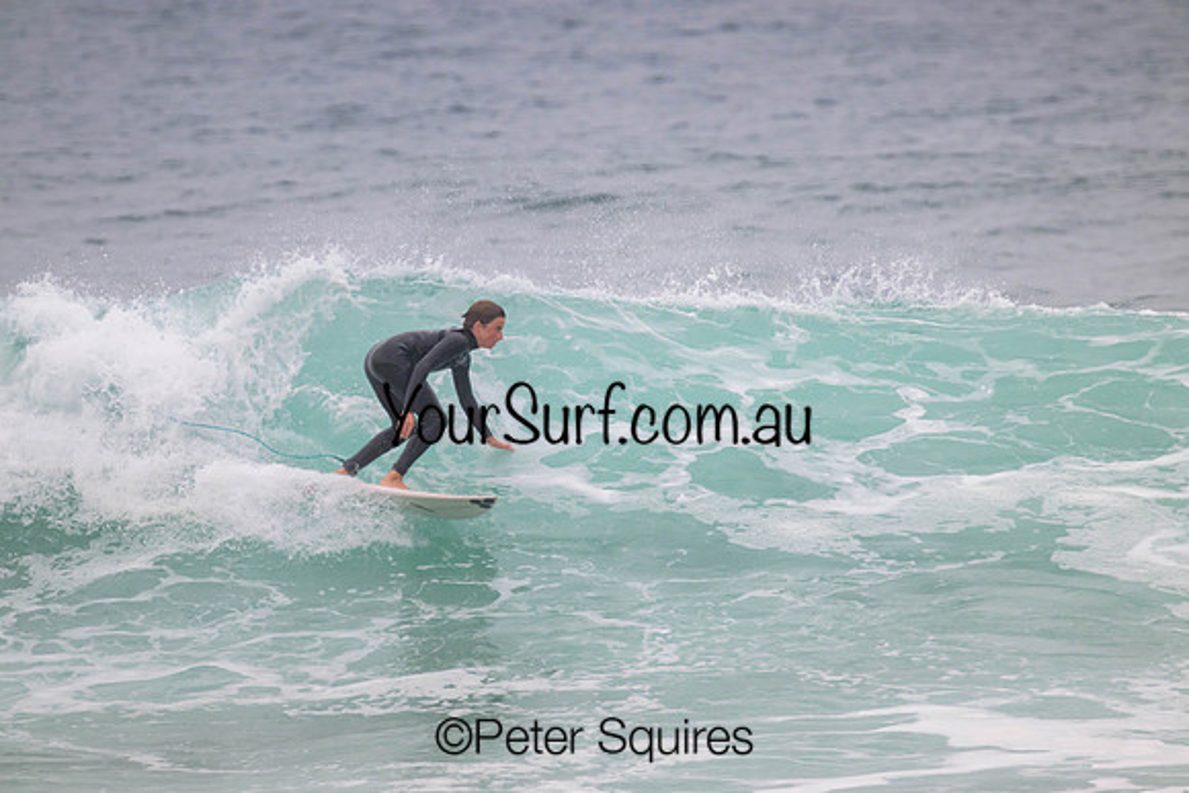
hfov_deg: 2.6
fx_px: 26427
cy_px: 396
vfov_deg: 1.7
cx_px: 594
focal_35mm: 800
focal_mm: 800
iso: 1000
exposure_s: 1/2000
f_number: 11
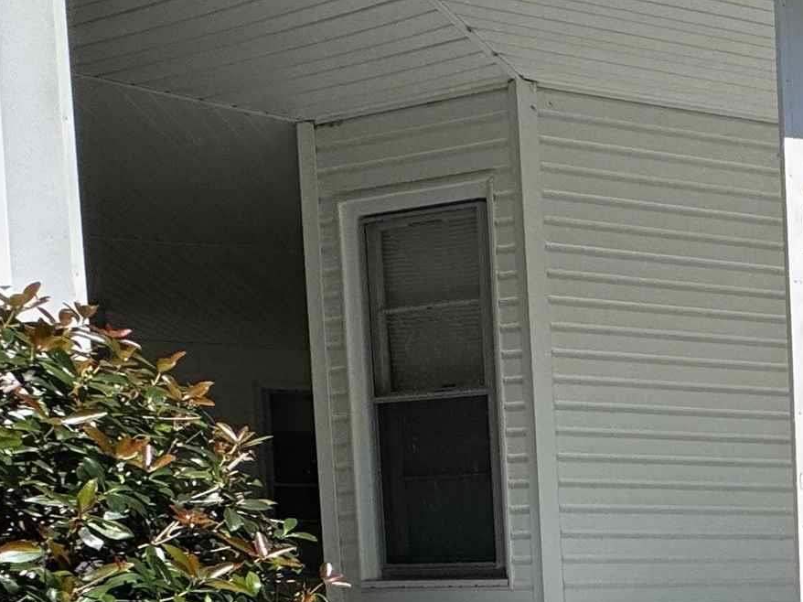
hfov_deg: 27.4
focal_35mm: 49
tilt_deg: -2.7
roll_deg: +0.6
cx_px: 1195
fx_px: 1136
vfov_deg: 27.3
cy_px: 650
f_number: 2.2
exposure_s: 1/3390
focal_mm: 2.22
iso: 50
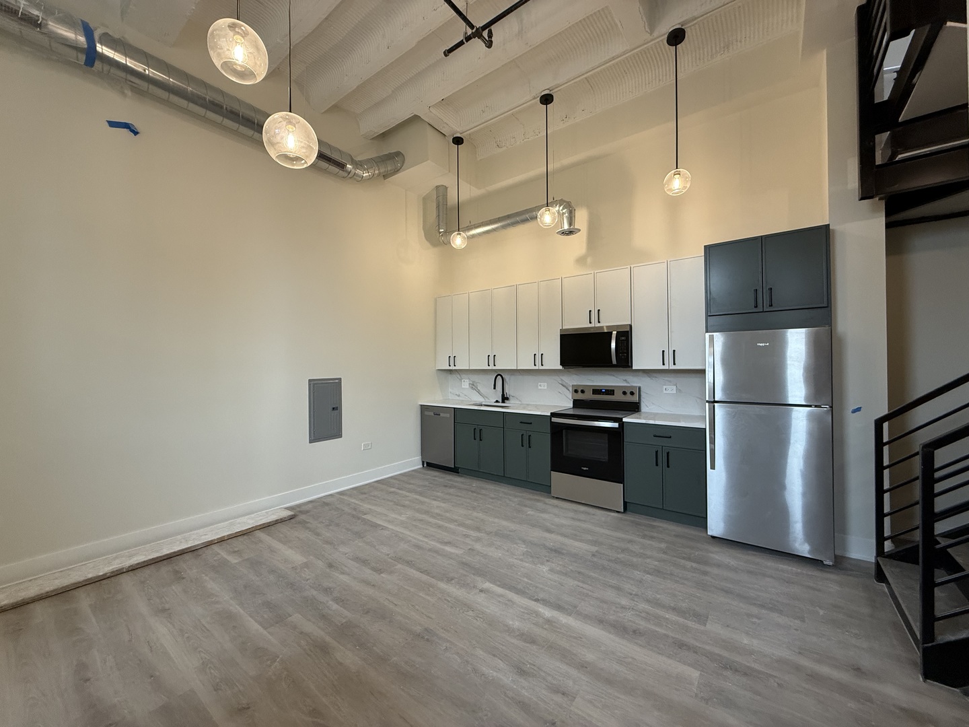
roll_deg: +0.2
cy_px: 364
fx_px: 392
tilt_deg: +0.8
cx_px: 484
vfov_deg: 85.7
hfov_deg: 102.1
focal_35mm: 14
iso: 250
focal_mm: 2.22
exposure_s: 1/120
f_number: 2.2
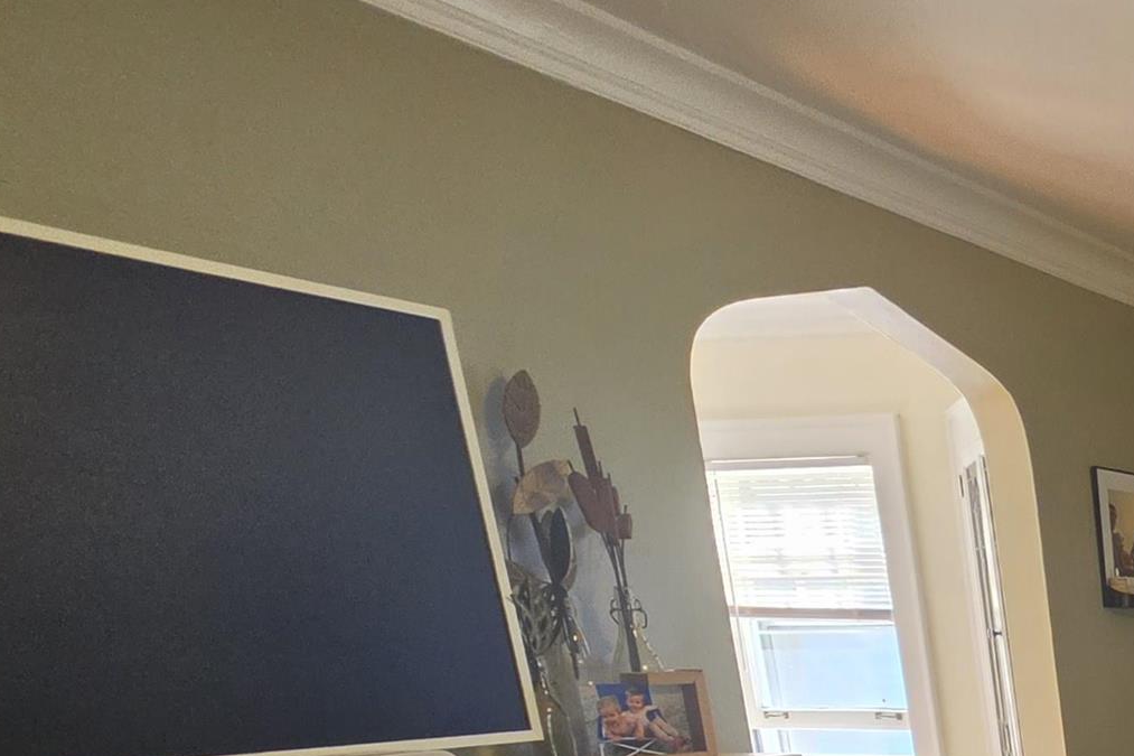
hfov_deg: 30.1
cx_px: 1652
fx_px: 1291
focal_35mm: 41
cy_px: 1004
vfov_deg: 27.0
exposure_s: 1/120
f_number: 1.9
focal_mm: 2.2
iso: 200
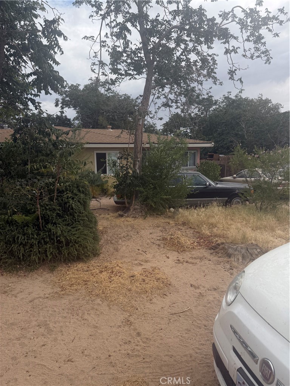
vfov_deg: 71.6
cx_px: 145
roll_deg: -0.8
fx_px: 268
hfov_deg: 56.8
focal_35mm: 24
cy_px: 193
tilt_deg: -8.4
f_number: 1.78
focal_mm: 6.76
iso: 125
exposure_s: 1/6711
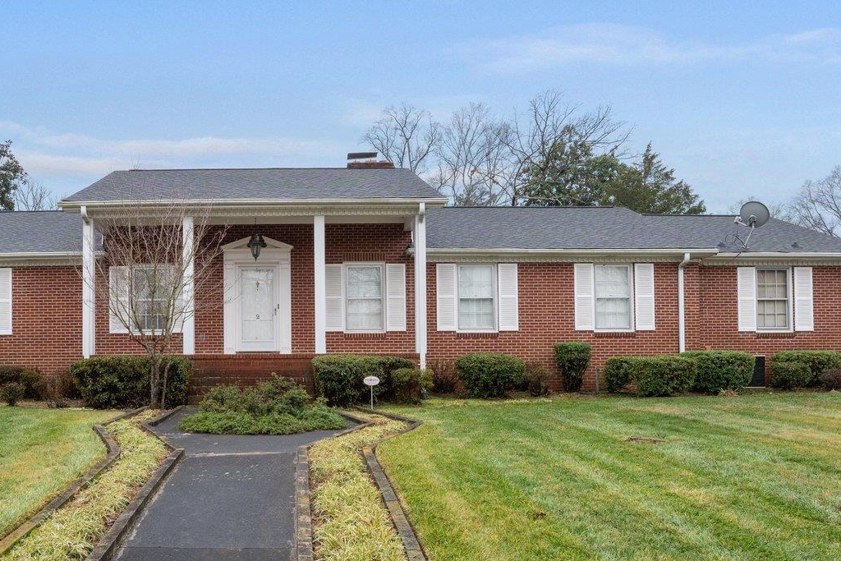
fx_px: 748
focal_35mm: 32
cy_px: 370
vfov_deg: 40.7
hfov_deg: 57.6
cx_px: 293
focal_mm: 16
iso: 200
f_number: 9
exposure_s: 1/60
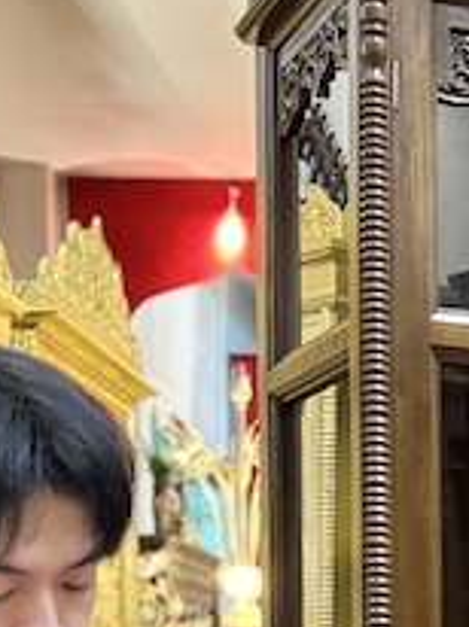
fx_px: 2136
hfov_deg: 11.8
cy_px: 817
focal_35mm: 118
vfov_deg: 15.9
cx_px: 783
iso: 500
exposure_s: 1/50
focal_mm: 5.96
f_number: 1.6
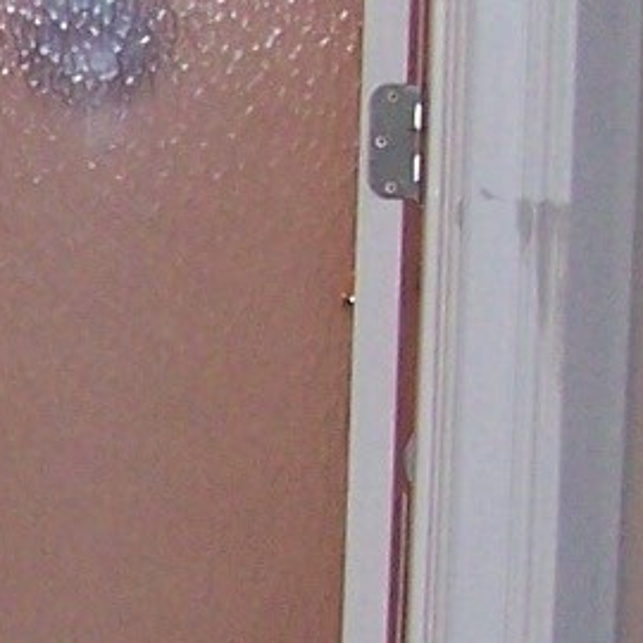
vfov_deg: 6.9
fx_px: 5359
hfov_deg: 6.4
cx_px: -1050
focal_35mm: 255
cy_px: 517
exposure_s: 1/60
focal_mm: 6.3
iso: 160
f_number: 2.8
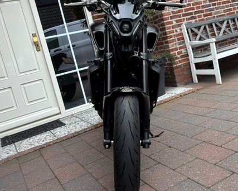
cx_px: 131
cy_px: 88
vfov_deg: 39.2
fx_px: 268
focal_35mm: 38
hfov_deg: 47.8
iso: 40
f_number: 1.6
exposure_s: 1/237
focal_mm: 5.96
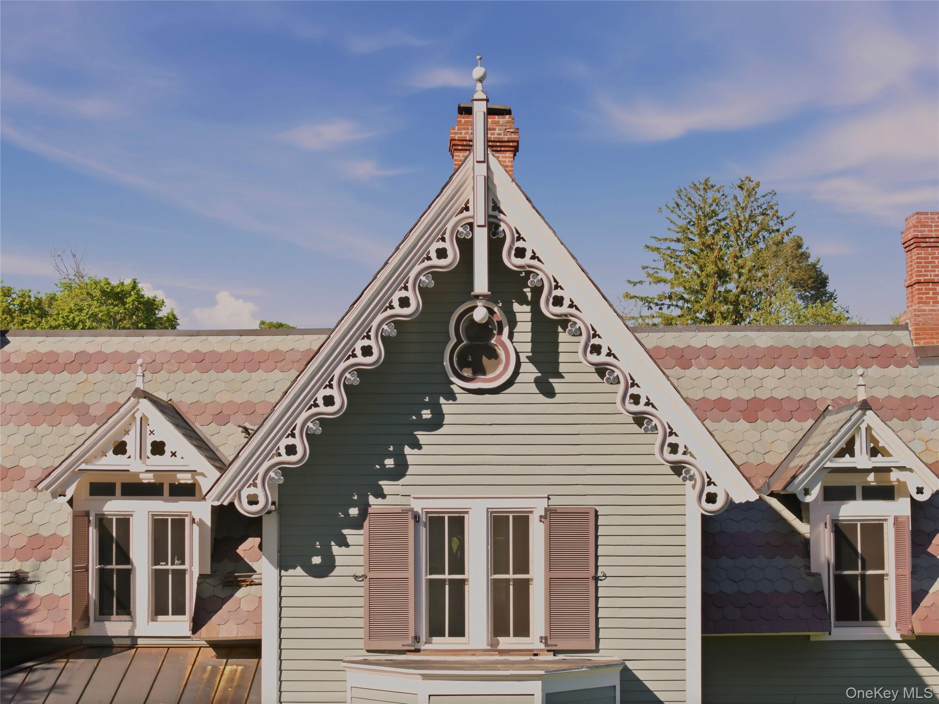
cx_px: 470
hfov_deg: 27.8
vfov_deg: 21.0
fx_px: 1898
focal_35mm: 70
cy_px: 352
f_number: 2.8
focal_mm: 19.4
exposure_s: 1/500
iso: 100
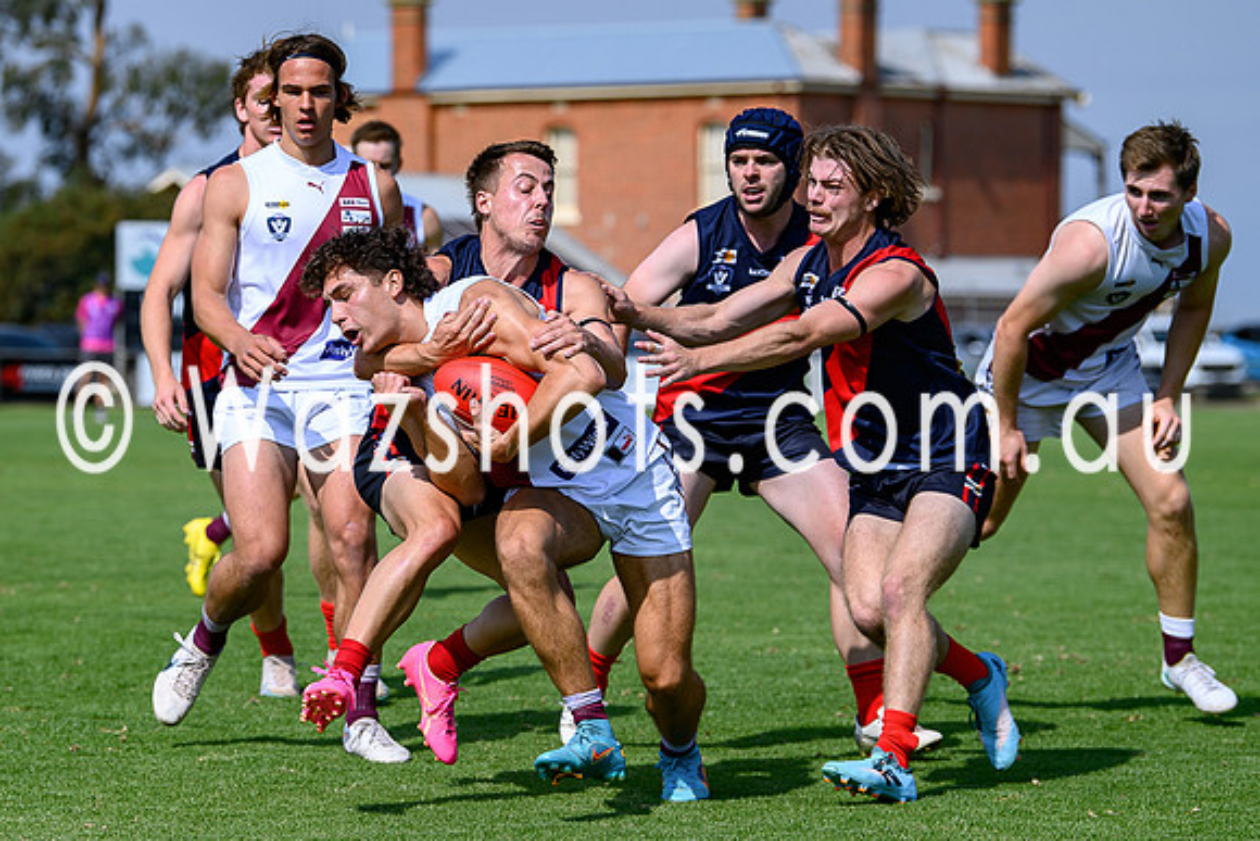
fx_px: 6757
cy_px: 388
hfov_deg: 10.6
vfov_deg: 7.1
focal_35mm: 193
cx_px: 432
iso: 125
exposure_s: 1/2000
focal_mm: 130
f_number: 4
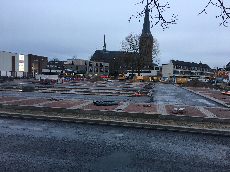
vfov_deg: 48.2
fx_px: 193
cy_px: 86
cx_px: 115
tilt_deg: -1.7
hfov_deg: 61.7
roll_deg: -1.5
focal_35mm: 29
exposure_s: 1/33
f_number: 2.2
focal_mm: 4.15
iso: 50
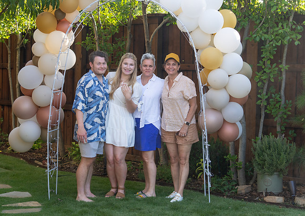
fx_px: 658
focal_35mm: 76
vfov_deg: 18.6
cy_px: 113
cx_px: 136
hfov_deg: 26.1
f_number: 4
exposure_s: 1/320
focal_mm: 70
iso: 250
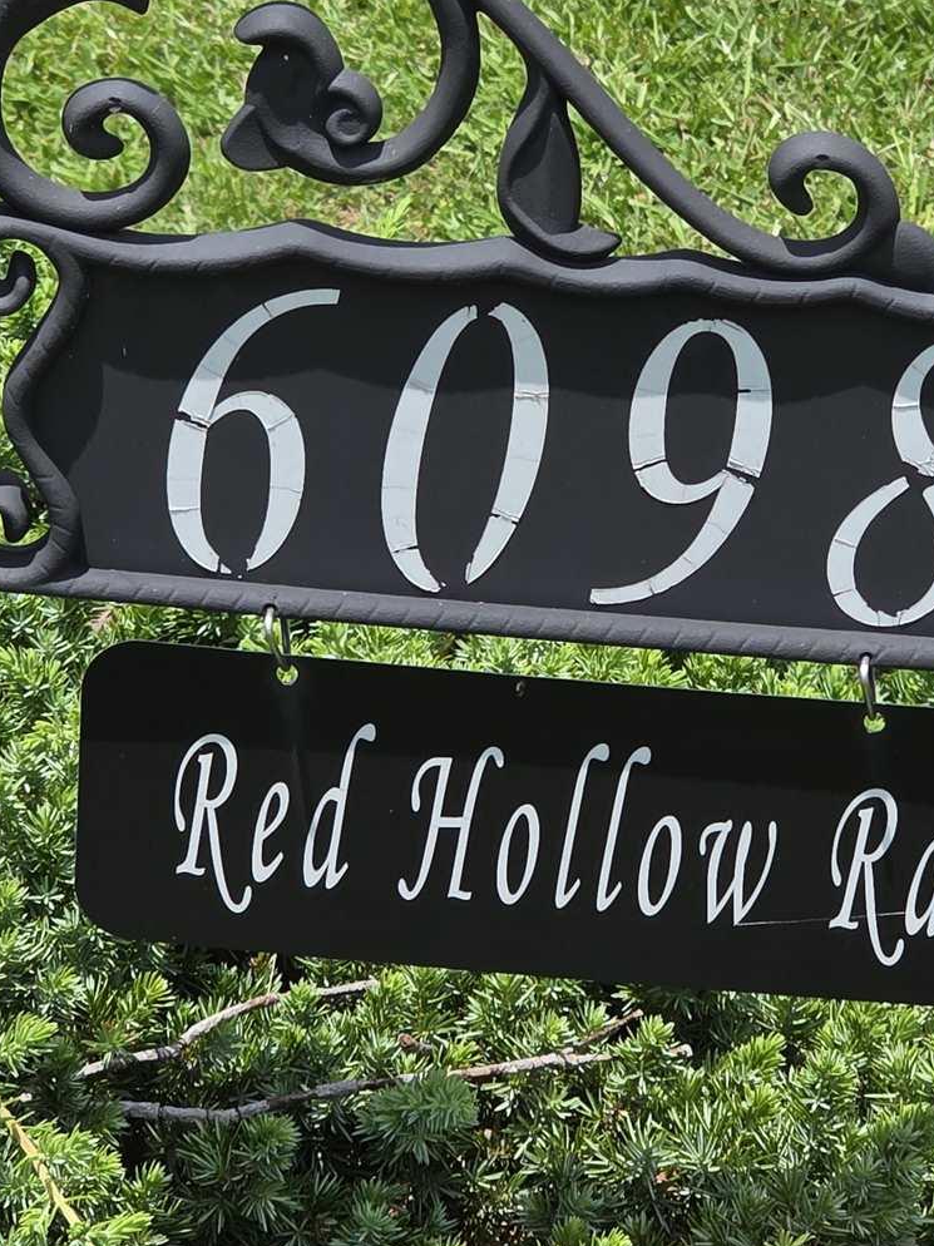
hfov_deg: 9.3
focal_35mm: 160
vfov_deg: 12.3
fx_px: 5759
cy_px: 298
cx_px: 590
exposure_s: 1/2054
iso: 50
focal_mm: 7.9
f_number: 2.4
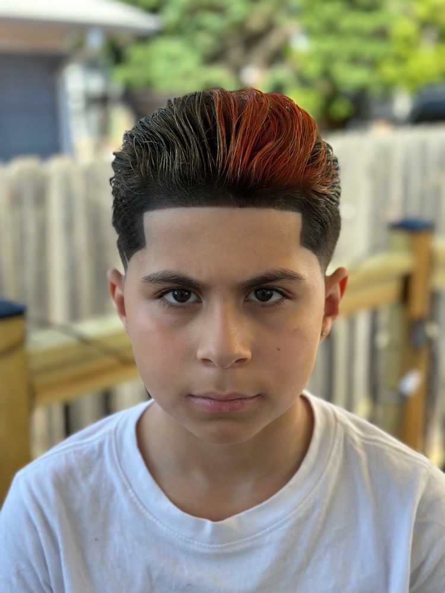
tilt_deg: -13.7
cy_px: 296
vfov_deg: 39.7
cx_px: 222
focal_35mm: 48
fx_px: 823
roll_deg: +0.2
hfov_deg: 30.3
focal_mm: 6.86
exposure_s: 1/654
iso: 80
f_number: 1.78
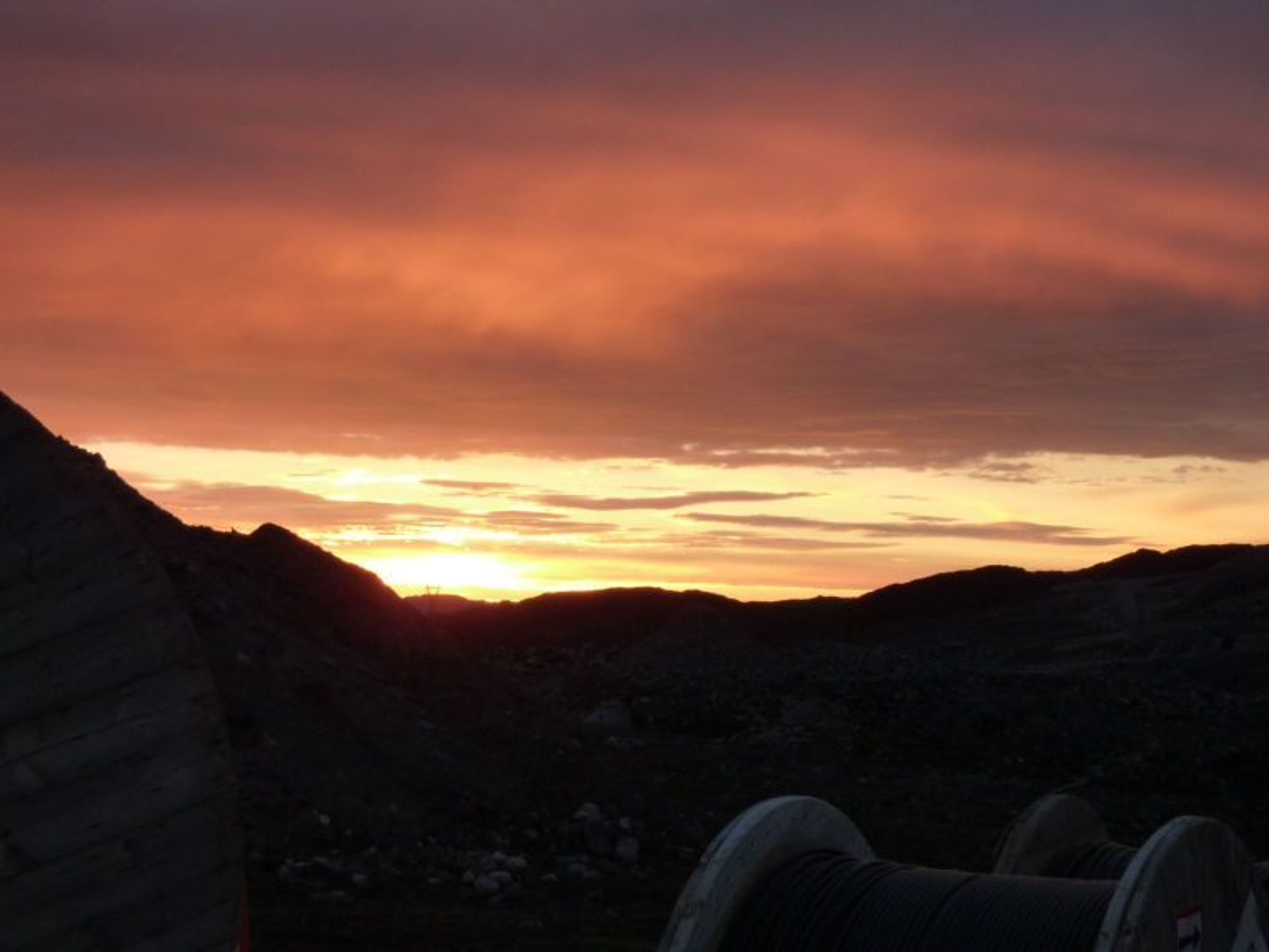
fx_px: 2859
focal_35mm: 78
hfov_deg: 25.0
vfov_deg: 18.9
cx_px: 634
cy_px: 476
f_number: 4.2
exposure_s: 1/100
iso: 125
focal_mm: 12.8
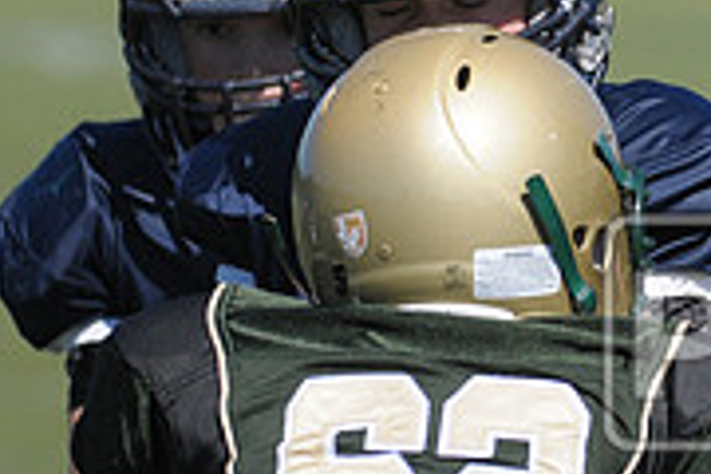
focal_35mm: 964
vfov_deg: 1.4
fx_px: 19038
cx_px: 1074
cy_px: 361
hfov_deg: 2.1
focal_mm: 200
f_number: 4
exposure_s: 1/5000
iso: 640
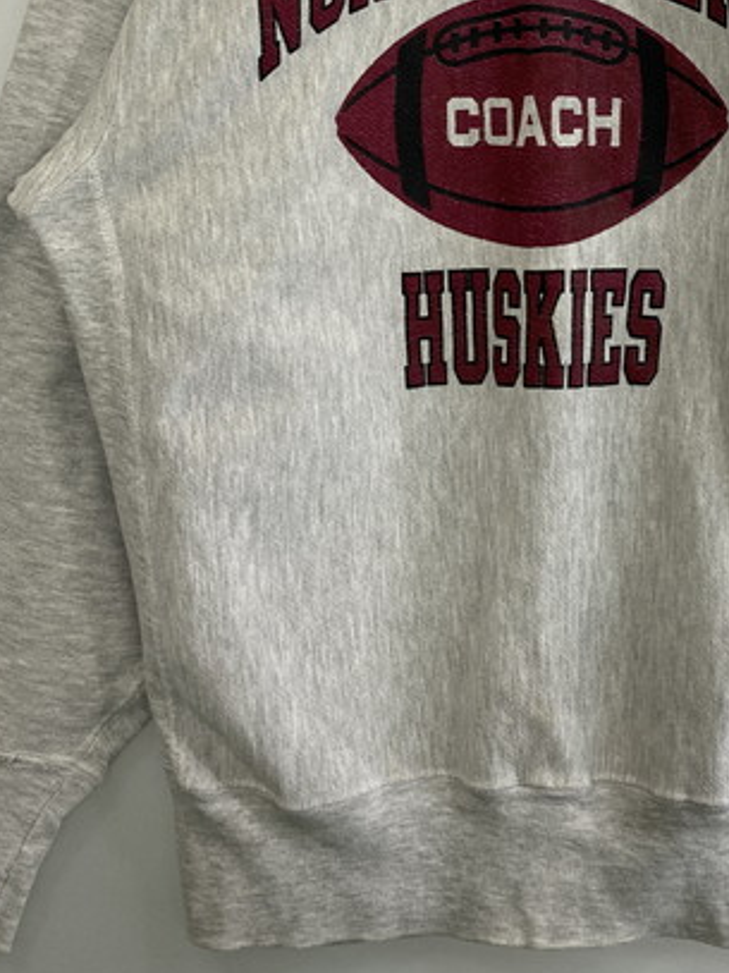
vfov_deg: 33.5
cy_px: 143
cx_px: 533
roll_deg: -0.8
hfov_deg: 26.3
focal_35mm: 55
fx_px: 1545
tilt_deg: -18.4
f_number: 1.8
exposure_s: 1/50
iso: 50
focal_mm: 3.99
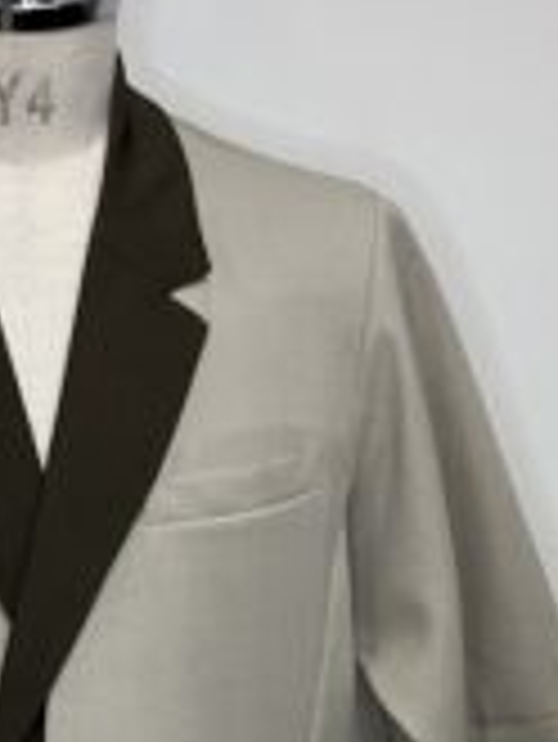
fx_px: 1460
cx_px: -9
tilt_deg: -12.5
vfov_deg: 27.9
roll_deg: +1.6
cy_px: 603
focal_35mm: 68
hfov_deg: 20.9
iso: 80
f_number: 1.8
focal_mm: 3.99
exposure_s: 1/50
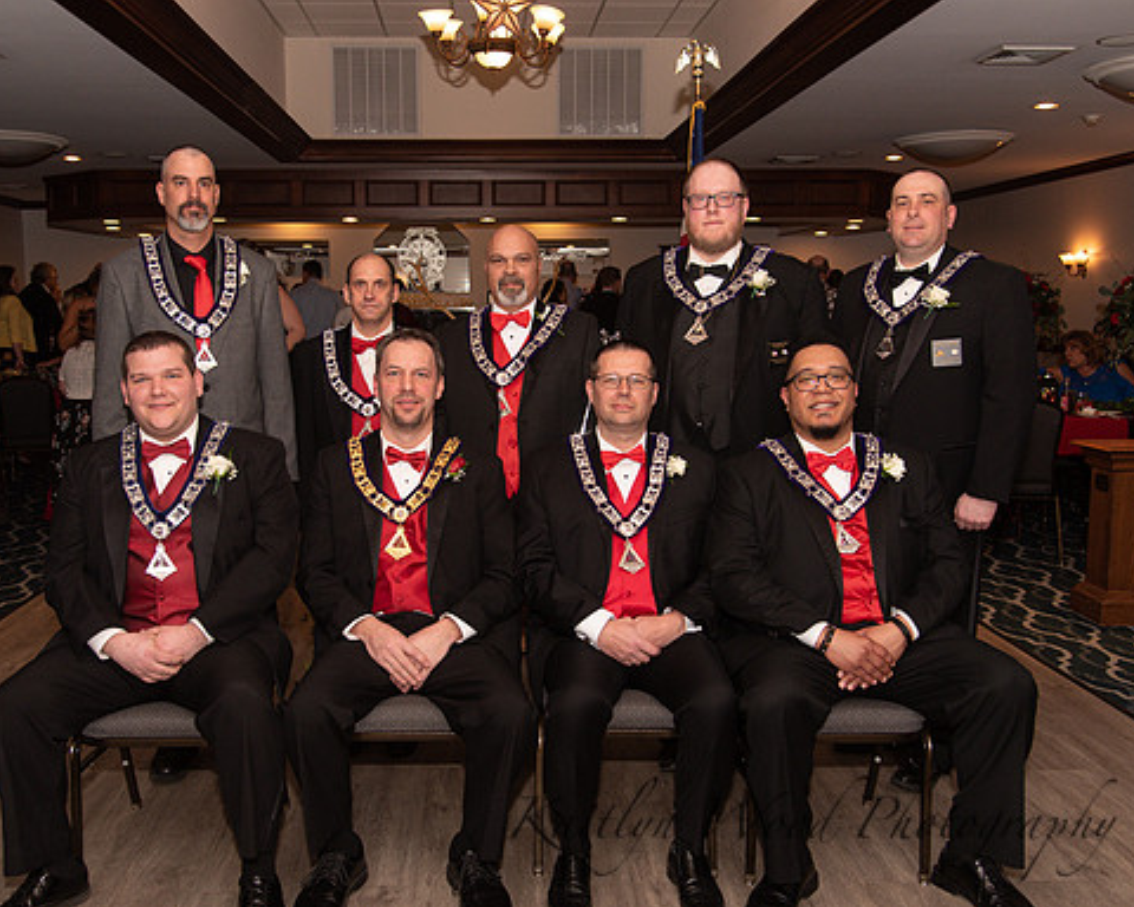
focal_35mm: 36
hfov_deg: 50.2
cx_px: 508
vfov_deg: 41.2
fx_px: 1208
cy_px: 455
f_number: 4
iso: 800
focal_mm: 31
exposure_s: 1/200
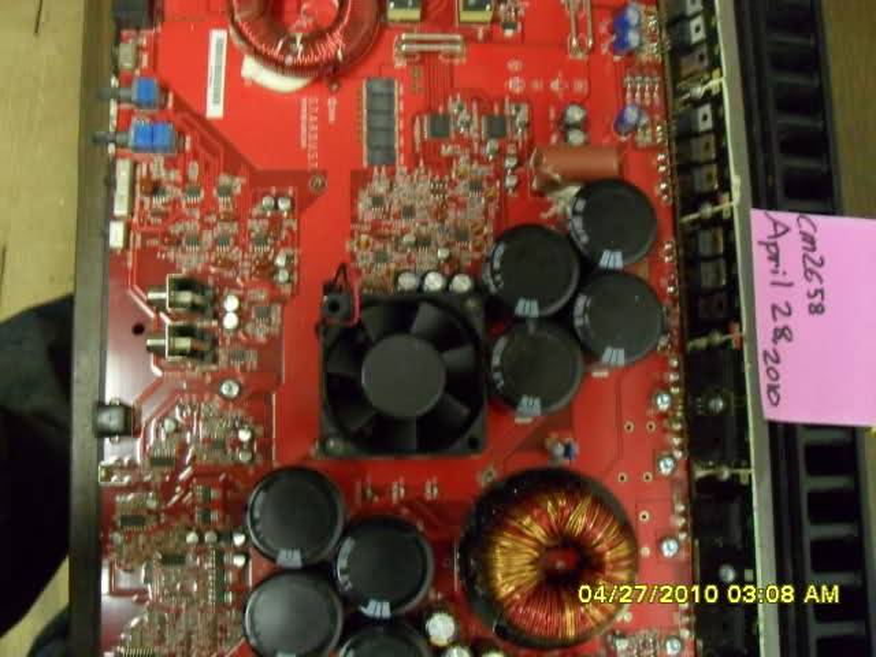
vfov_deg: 40.7
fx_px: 886
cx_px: 438
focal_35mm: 35
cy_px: 328
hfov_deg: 52.6
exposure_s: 1/10
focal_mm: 6.2
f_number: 2.8
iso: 400
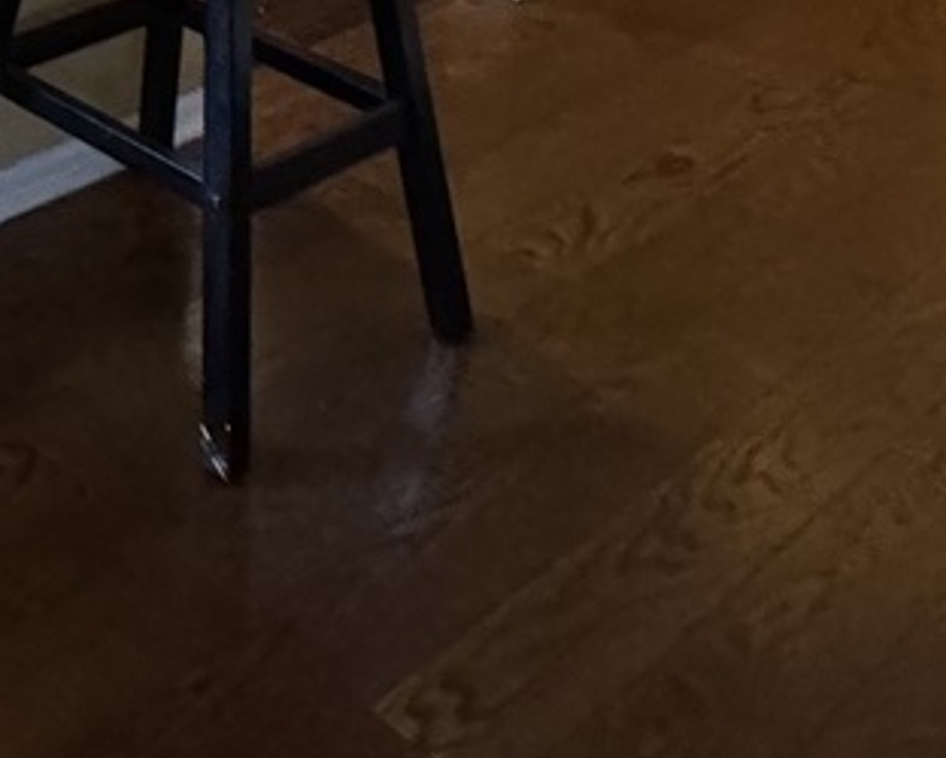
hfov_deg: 24.6
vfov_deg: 18.0
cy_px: -691
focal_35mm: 63
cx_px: -400
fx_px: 1765
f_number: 2.2
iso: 800
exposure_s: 1/60
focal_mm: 2.22
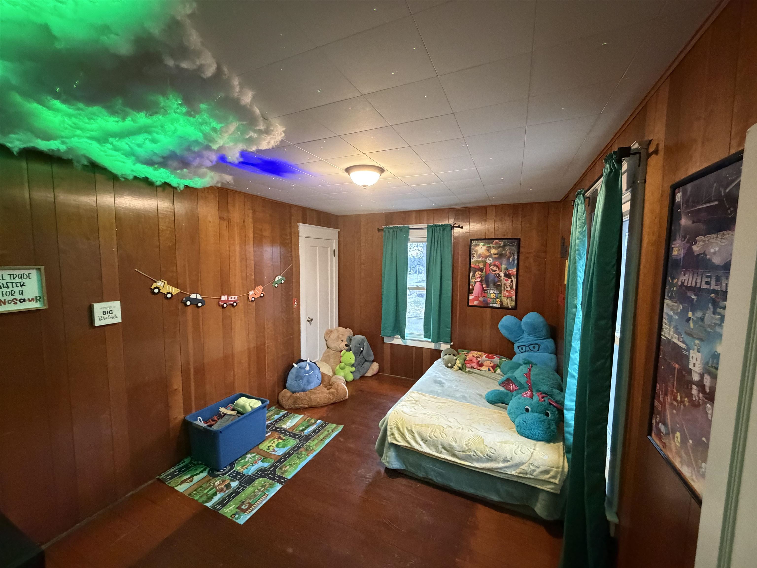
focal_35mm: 14
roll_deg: -0.2
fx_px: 306
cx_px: 378
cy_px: 284
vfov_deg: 85.7
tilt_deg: -6.0
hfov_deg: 102.1
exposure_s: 1/60
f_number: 2.2
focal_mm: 2.22
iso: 1250
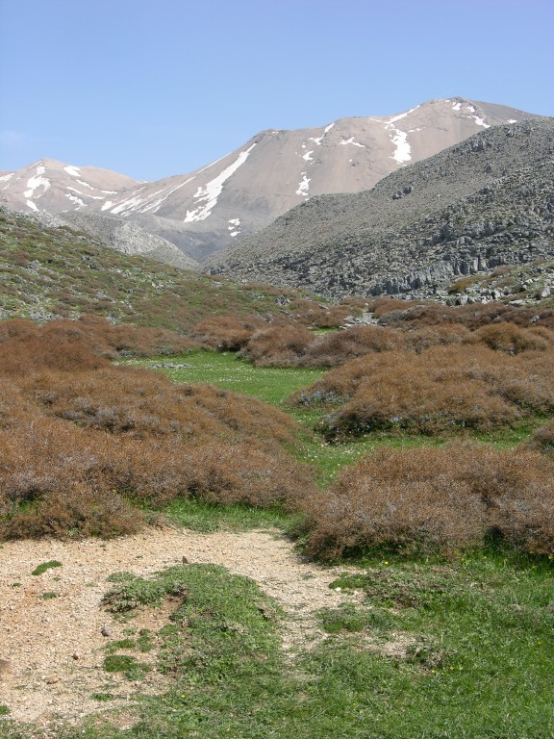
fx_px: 1323
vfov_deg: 31.2
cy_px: 370
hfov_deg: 23.7
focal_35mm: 62
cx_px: 277
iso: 50
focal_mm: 15.7
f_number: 5.7
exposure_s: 1/238
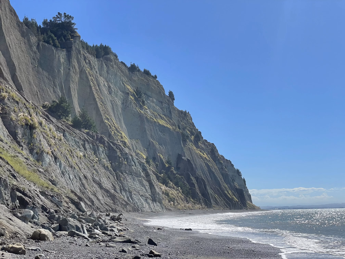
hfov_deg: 36.8
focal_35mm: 52
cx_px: 172
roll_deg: +2.4
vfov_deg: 28.0
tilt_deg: +10.2
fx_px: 518
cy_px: 130
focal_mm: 6
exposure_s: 1/3984
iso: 25
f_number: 2
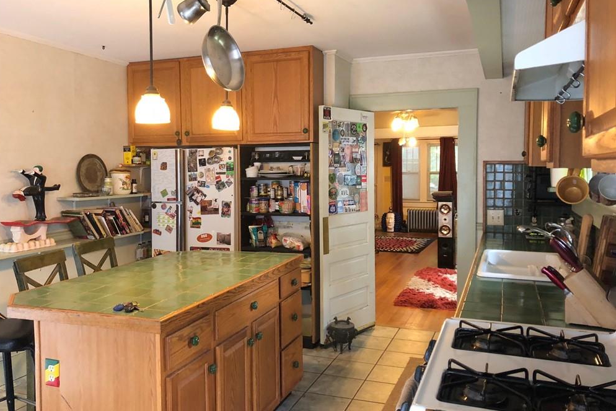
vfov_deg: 43.6
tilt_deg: -2.7
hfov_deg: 61.9
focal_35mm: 30
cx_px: 309
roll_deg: -0.2
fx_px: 513
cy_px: 193
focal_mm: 3.99
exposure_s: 1/9
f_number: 1.8
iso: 100
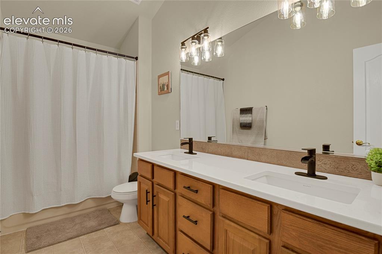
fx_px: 180
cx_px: 191
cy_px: 127
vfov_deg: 70.4
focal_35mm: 17
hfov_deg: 93.3
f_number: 8
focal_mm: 17
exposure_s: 1/20
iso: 3200
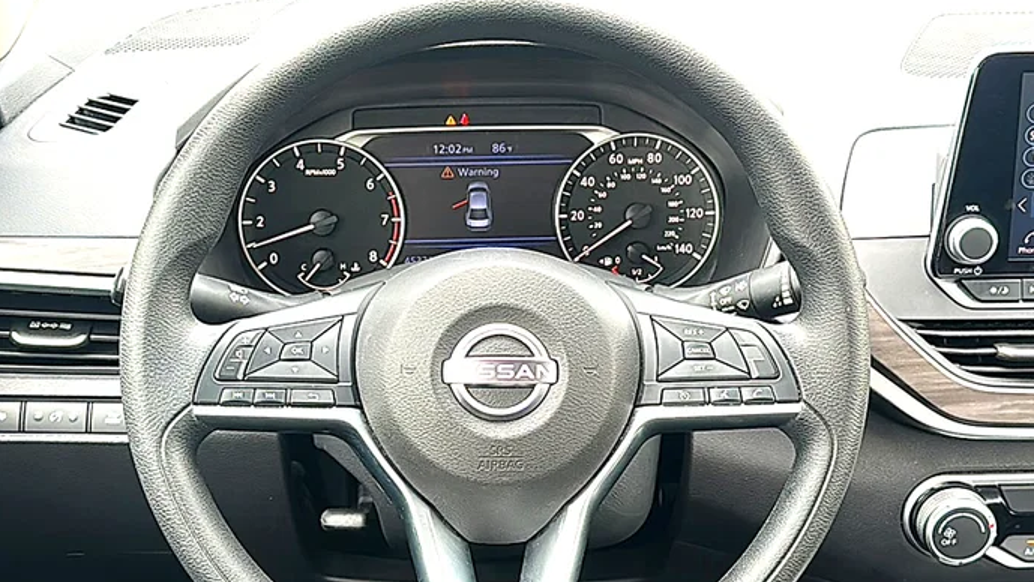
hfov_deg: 39.9
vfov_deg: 23.1
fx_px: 1426
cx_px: 522
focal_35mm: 52
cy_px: 337
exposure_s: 1/155
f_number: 1.78
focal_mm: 6.86
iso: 64
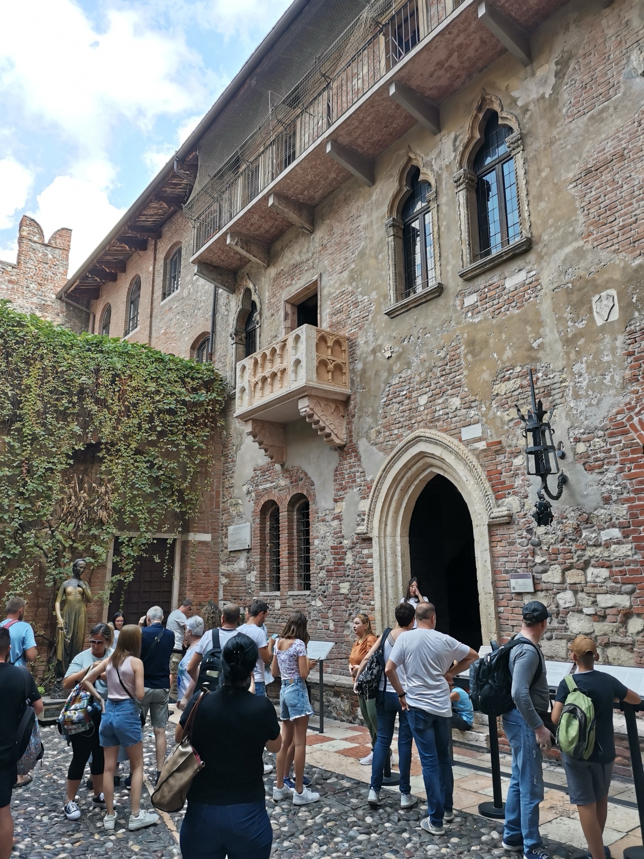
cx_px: 322
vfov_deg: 67.3
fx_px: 645
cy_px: 430
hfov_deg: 53.1
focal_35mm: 26
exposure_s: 1/187
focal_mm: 4.75
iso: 50
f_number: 1.8
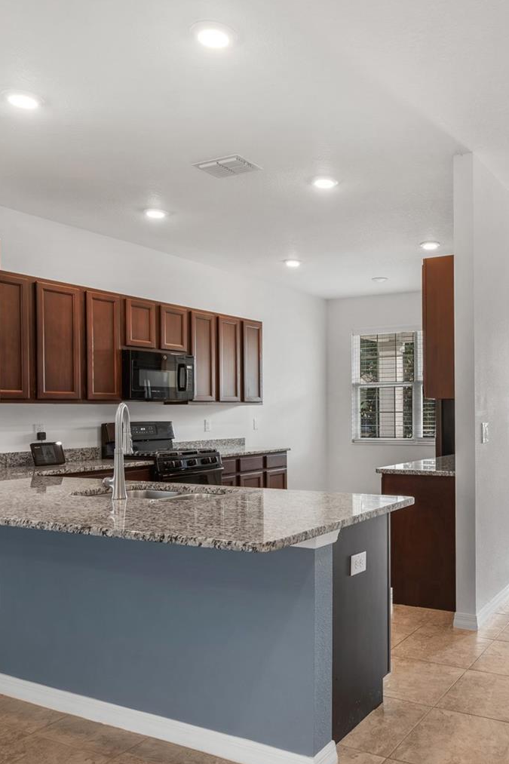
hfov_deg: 41.5
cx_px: 373
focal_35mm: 31
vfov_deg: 60.6
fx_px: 653
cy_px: 388
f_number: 9
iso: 250
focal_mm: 13
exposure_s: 1/30
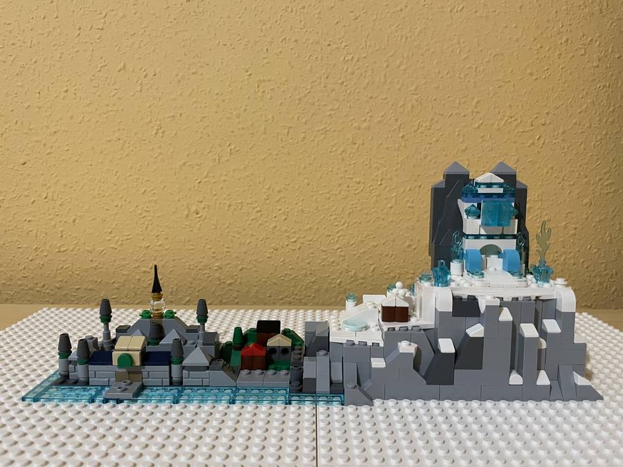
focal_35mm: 26
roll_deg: +0.0
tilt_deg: -7.2
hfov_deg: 67.3
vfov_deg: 53.1
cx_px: 312
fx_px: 468
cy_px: 234
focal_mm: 4.2
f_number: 1.6
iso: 500
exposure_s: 1/59
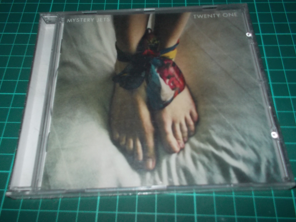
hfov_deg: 56.8
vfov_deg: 44.2
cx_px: 145
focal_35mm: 32
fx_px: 274
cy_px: 113
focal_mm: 4.1
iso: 200
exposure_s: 1/30
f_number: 3.3
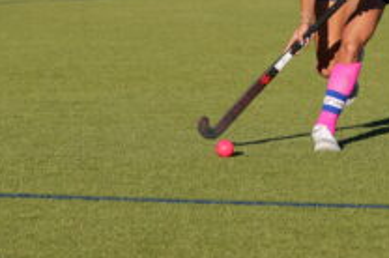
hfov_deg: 6.2
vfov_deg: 4.1
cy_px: 59
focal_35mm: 334
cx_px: 279
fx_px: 3603
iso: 250
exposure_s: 1/1000
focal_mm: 124
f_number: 5.6
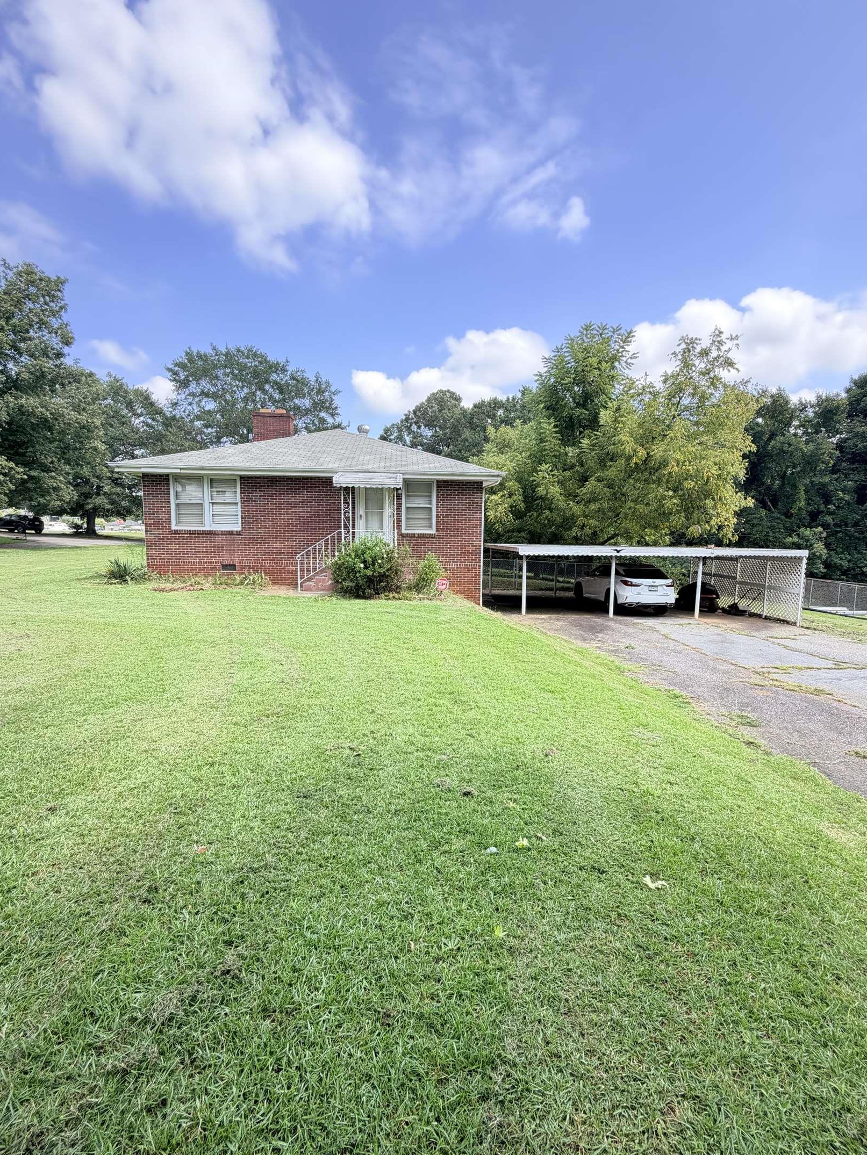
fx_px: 501
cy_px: 585
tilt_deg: -5.5
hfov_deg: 81.8
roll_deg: -0.4
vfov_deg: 98.2
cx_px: 436
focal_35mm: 15
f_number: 2.2
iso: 50
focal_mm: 2.22
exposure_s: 1/400
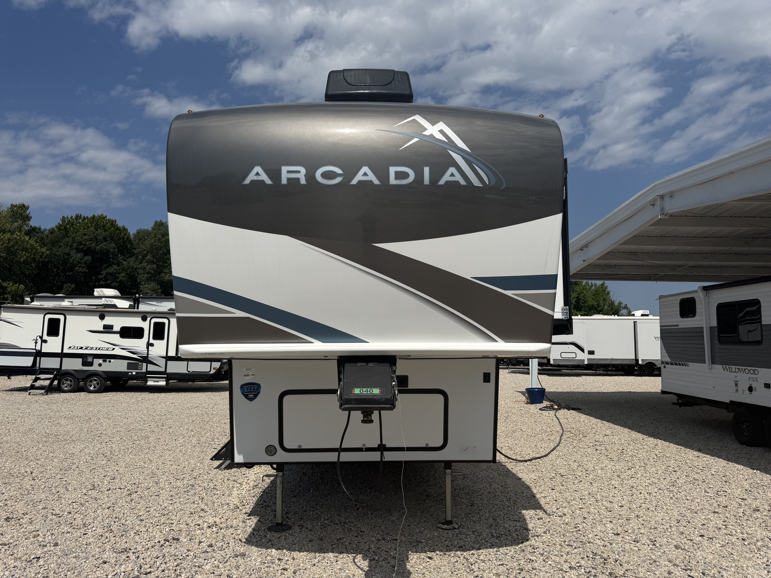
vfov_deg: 56.8
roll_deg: -0.7
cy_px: 289
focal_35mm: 24
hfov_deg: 71.6
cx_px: 386
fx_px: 535
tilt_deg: +5.8
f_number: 1.78
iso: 80
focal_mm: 6.76
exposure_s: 1/11905
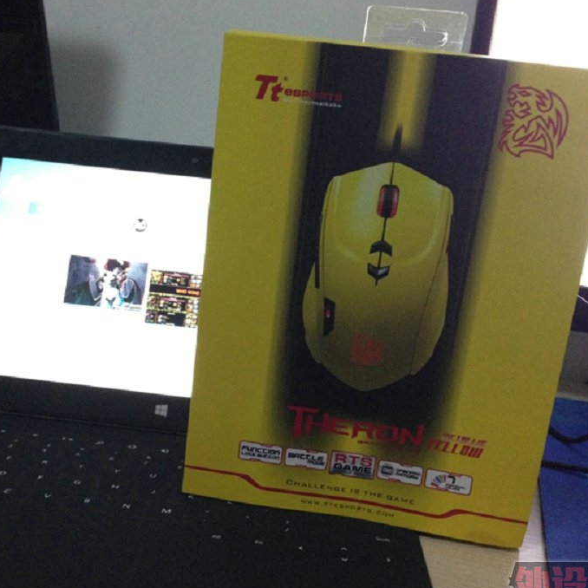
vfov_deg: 39.1
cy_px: 315
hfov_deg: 39.0
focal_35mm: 43
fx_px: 826
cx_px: 242
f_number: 2.4
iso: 400
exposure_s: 1/15
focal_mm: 4.13
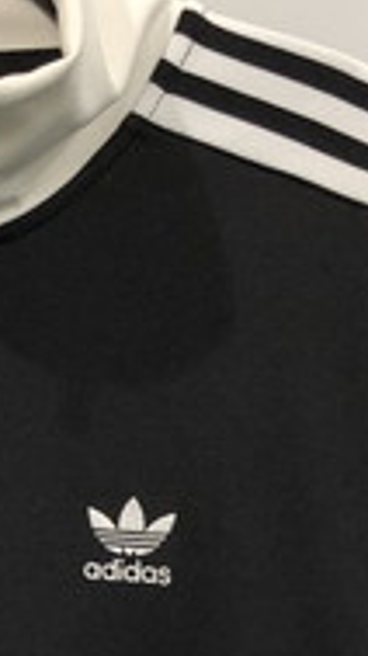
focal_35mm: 129
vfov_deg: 15.8
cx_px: -122
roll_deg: -0.2
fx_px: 2243
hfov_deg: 9.2
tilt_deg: -18.1
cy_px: 850
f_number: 1.8
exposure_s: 1/17
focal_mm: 3.99
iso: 40
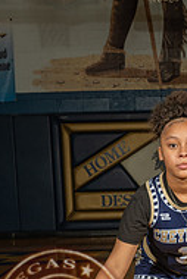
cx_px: 203
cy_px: 282
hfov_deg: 14.9
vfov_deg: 21.8
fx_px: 700
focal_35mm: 90
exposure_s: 1/200
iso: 160
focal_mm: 38
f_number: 7.1
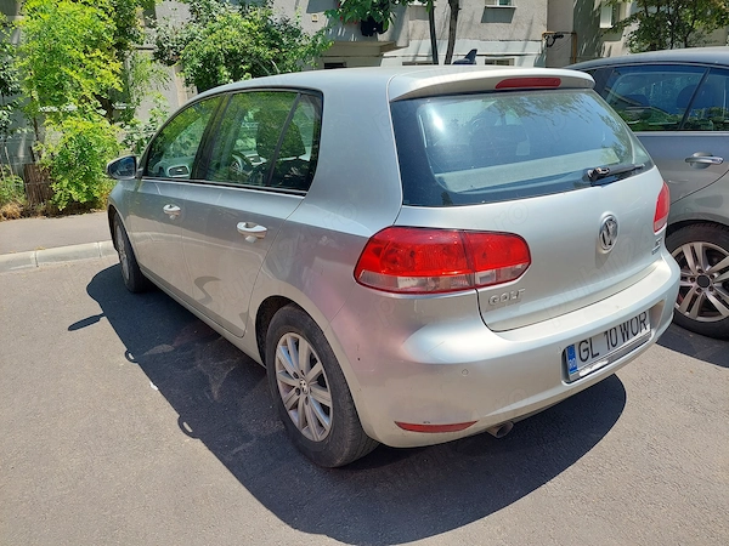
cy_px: 273
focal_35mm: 25
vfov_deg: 54.9
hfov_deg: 69.4
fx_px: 526
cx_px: 364
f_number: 1.8
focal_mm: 5.23
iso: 40
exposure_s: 1/838
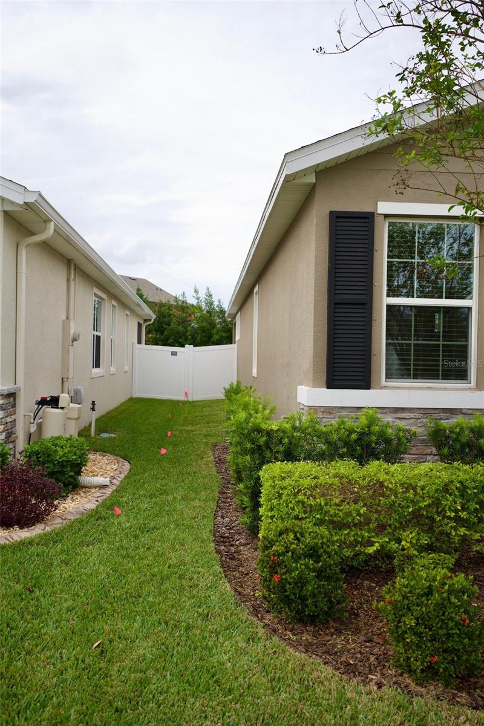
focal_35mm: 35
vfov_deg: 54.4
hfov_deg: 37.9
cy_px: 363
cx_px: 242
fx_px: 706
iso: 100
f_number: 4
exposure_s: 1/400
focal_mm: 35
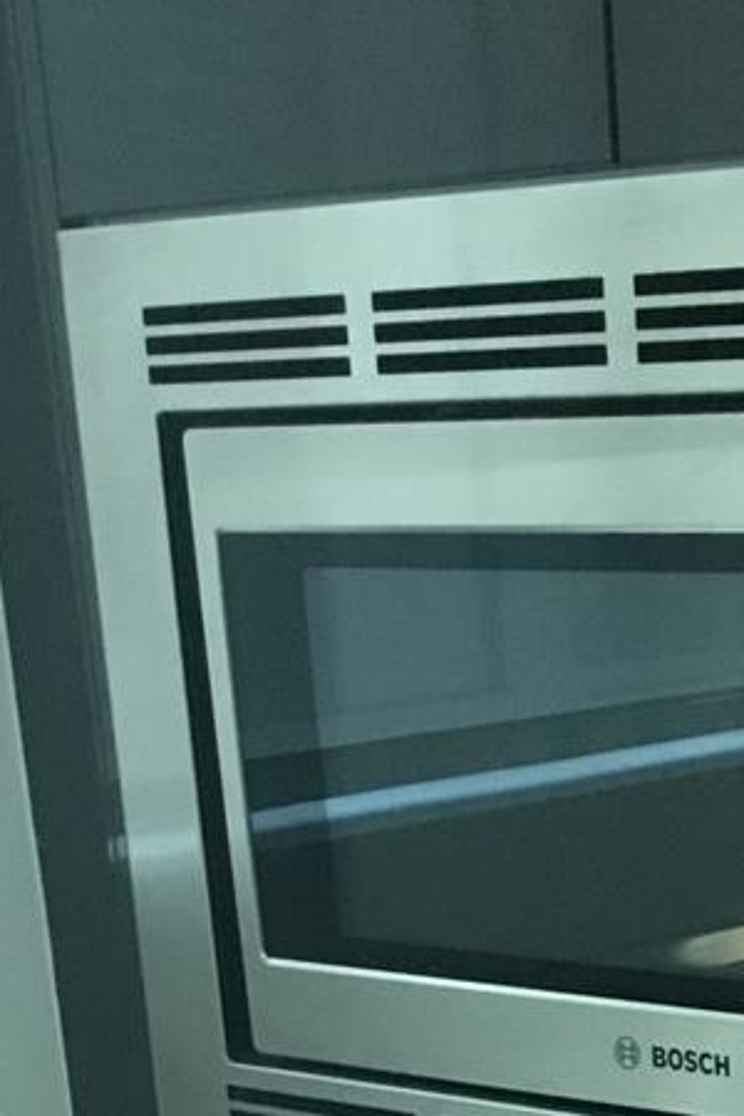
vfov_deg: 21.7
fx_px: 2666
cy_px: 1374
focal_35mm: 86
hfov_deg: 15.4
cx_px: 868
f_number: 2.4
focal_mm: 3.3
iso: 160
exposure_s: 1/30
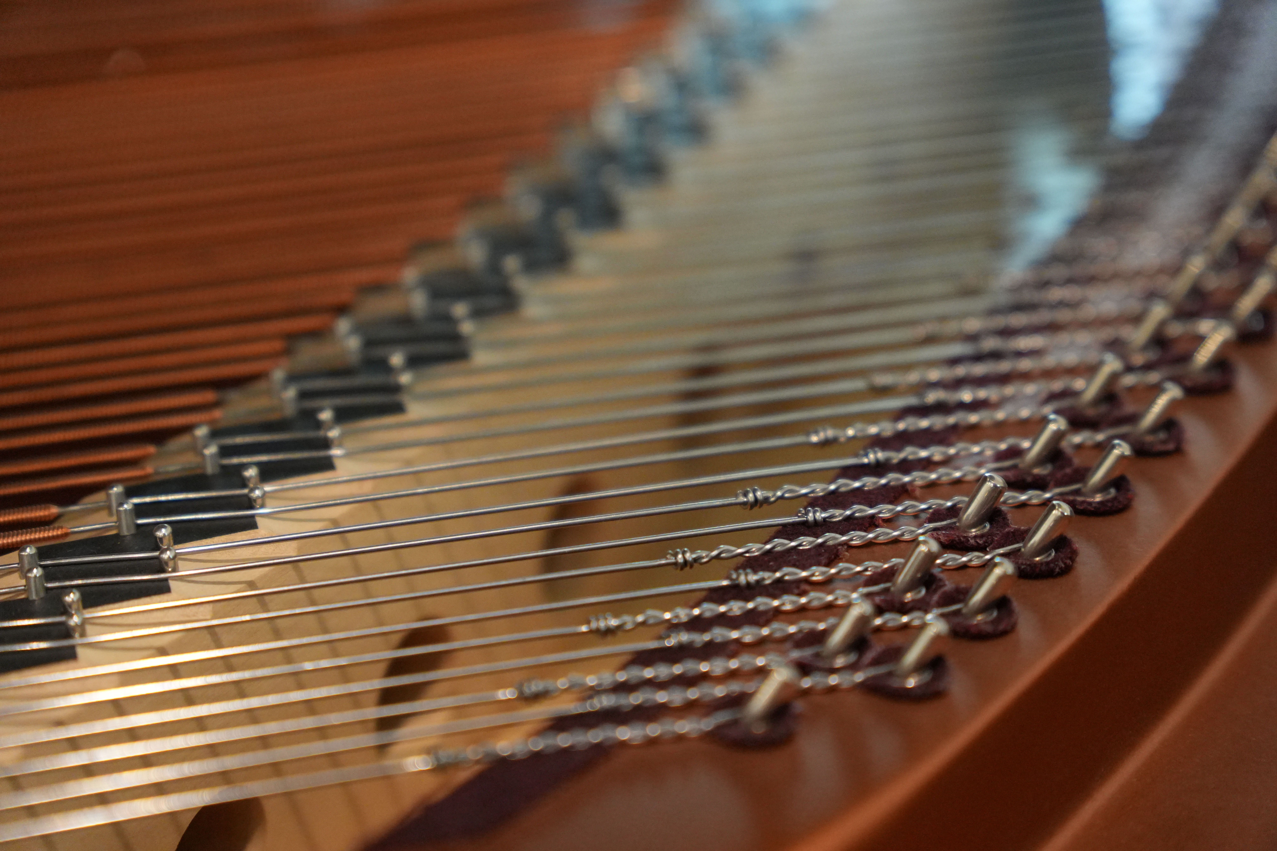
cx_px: 638
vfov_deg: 13.6
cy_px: 426
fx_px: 3565
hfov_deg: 20.3
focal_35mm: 100
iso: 3200
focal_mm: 67
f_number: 2.8
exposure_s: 1/125
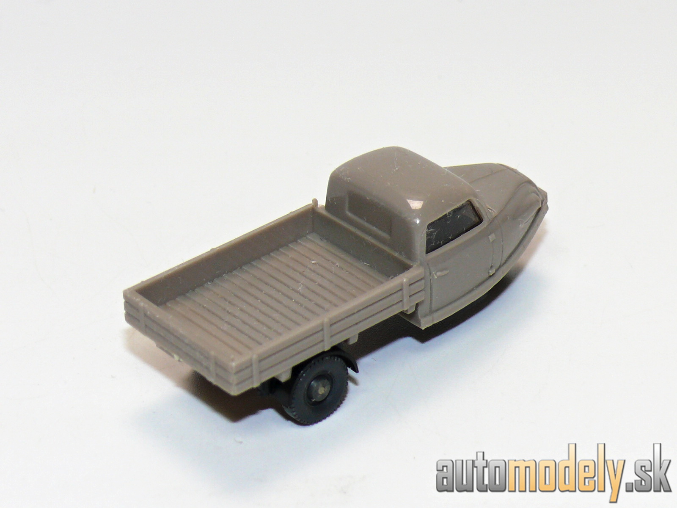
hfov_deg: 14.7
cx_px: 338
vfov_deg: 11.1
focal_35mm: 134
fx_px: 2621
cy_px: 254
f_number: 4
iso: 100
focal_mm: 16
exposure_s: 1/30
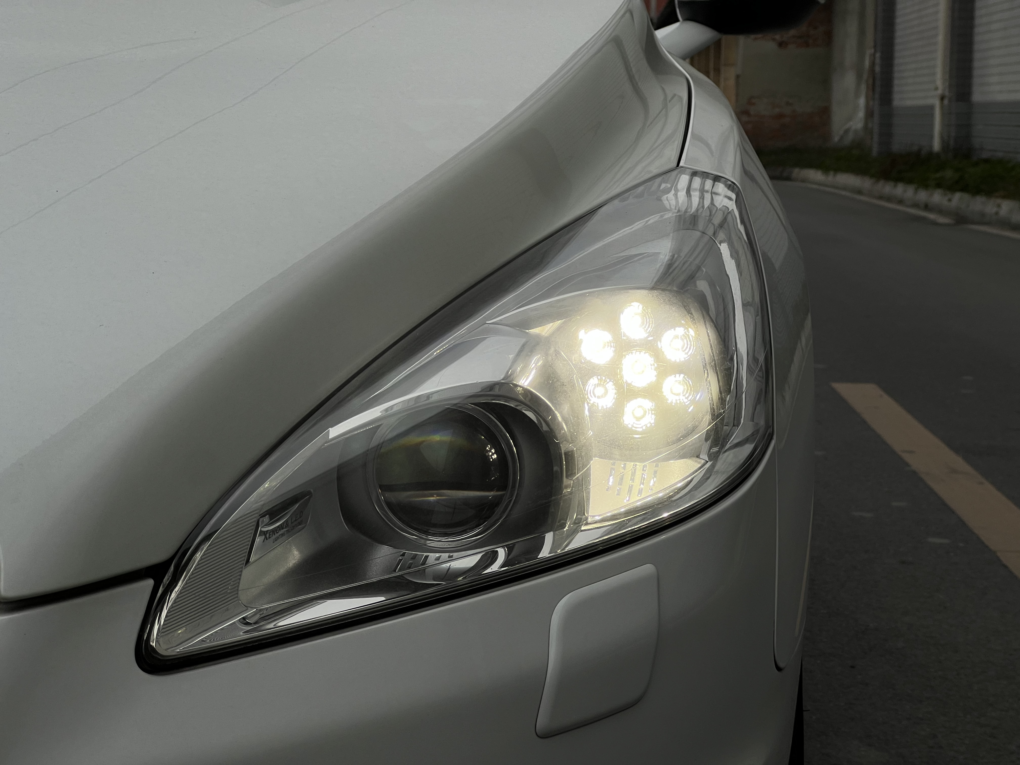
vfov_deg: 19.1
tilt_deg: -6.1
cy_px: 382
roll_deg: +0.1
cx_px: 510
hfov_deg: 25.3
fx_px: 2269
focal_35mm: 77
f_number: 2.8
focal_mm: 9
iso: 32
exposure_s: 1/413
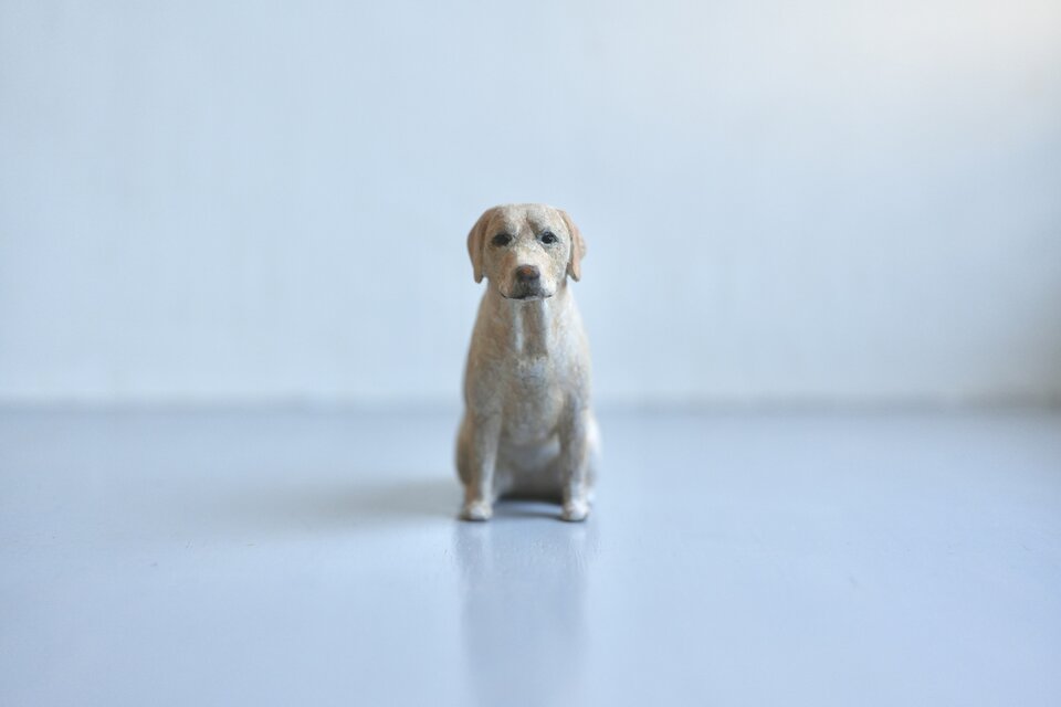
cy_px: 354
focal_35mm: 48
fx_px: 1415
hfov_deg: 41.1
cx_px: 530
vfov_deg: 28.1
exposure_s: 1/100
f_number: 2.8
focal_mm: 48
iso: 800
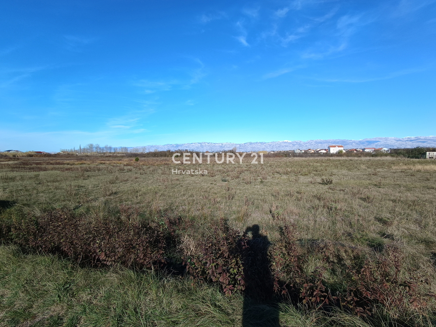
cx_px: 218
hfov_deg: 94.5
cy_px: 164
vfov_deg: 78.1
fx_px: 202
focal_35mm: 16
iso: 52
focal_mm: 1.65
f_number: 2.2
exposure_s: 1/759
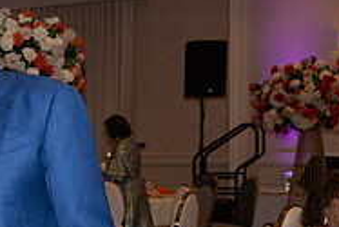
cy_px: 199
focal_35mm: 93
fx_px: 876
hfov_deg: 19.4
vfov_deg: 14.6
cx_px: -156
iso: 800
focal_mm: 30
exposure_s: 1/100
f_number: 5.6
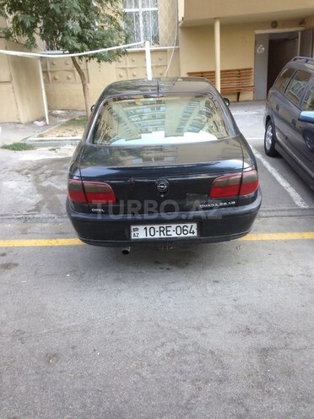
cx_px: 157
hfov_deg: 42.9
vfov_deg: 55.4
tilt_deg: -16.7
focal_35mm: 33
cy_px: 210
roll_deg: +4.0
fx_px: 399
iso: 50
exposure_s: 1/60
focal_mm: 4.12
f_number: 2.4
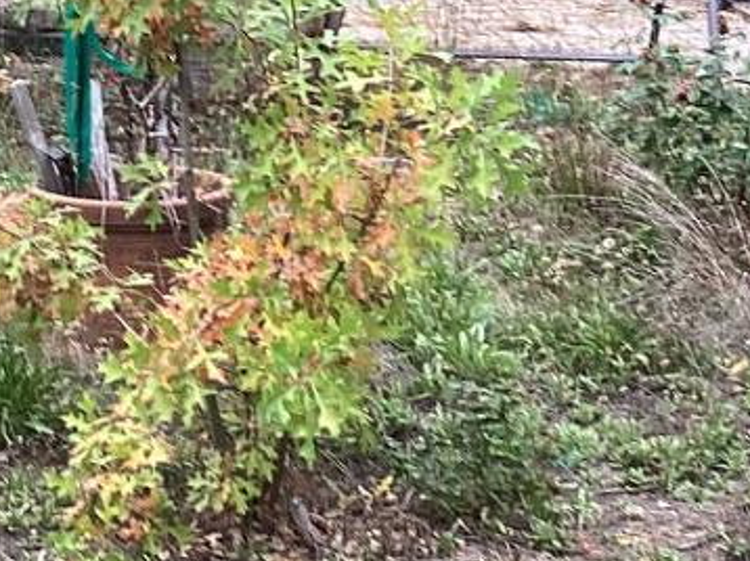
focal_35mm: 130
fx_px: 2815
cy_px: 70
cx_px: 365
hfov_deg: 15.2
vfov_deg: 11.3
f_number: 2.4
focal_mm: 3.3
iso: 50
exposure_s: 1/50
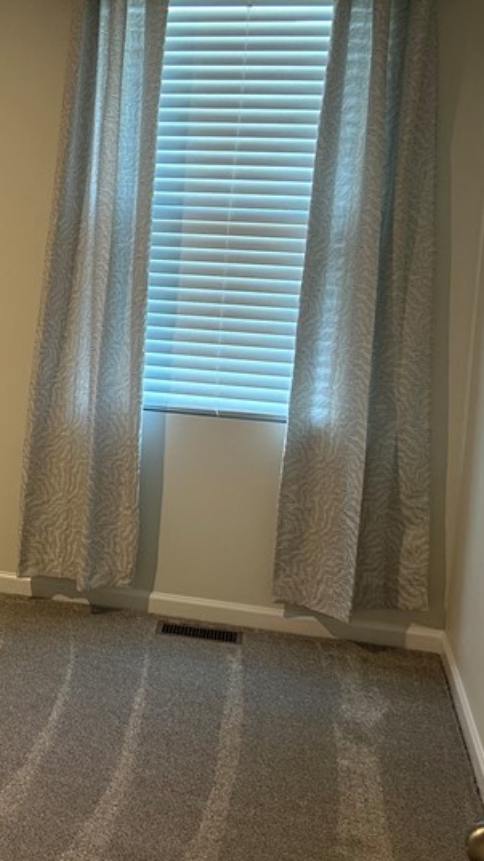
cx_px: -71
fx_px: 1232
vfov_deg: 38.3
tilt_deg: -7.1
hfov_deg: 21.0
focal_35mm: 54
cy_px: 330
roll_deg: -2.3
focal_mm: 5.7
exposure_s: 1/60
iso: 160
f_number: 1.5
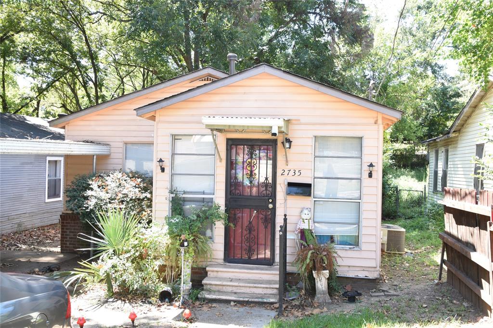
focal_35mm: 36
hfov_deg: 53.1
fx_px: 493
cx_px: 246
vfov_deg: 36.8
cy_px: 164
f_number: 10
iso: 640
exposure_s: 1/80
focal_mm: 24
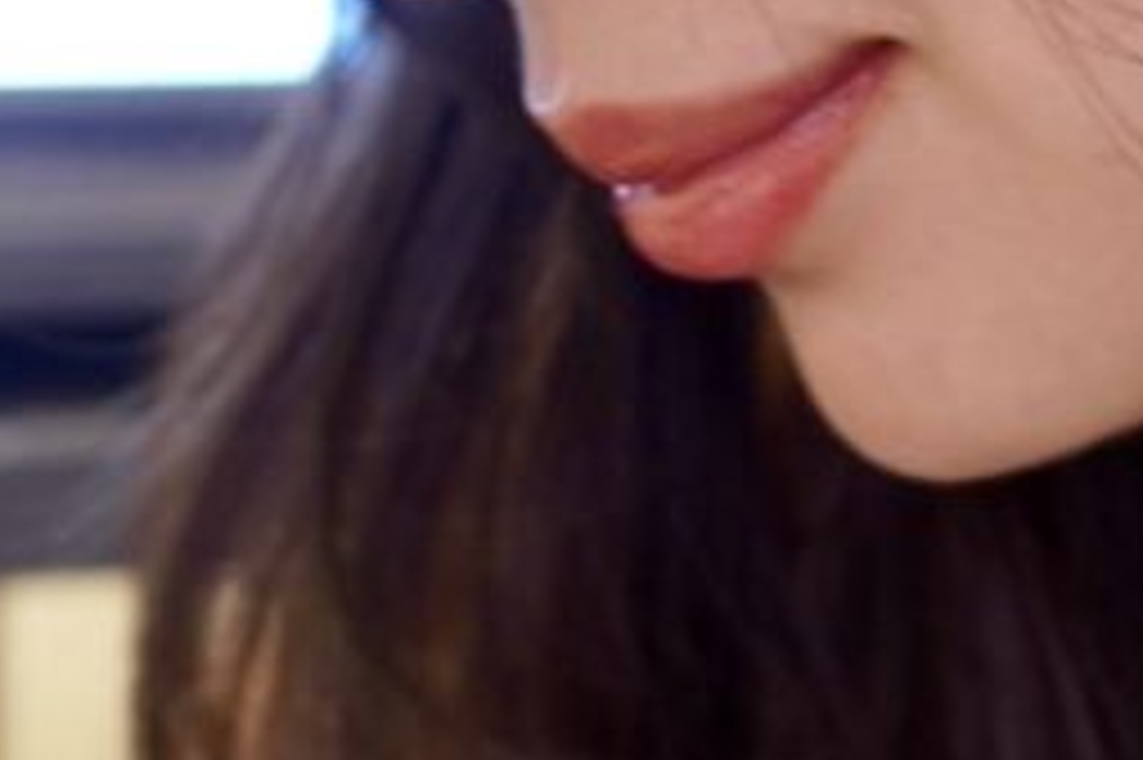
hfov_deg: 16.5
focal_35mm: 121
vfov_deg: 11.0
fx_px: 3839
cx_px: 1174
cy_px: -220
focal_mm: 20
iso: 400
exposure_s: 1/40
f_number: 2.8
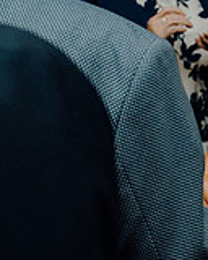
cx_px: 299
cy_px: -17
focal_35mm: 112
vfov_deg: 16.7
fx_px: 862
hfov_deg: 13.1
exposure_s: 1/160
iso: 2500
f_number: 3.5
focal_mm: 33
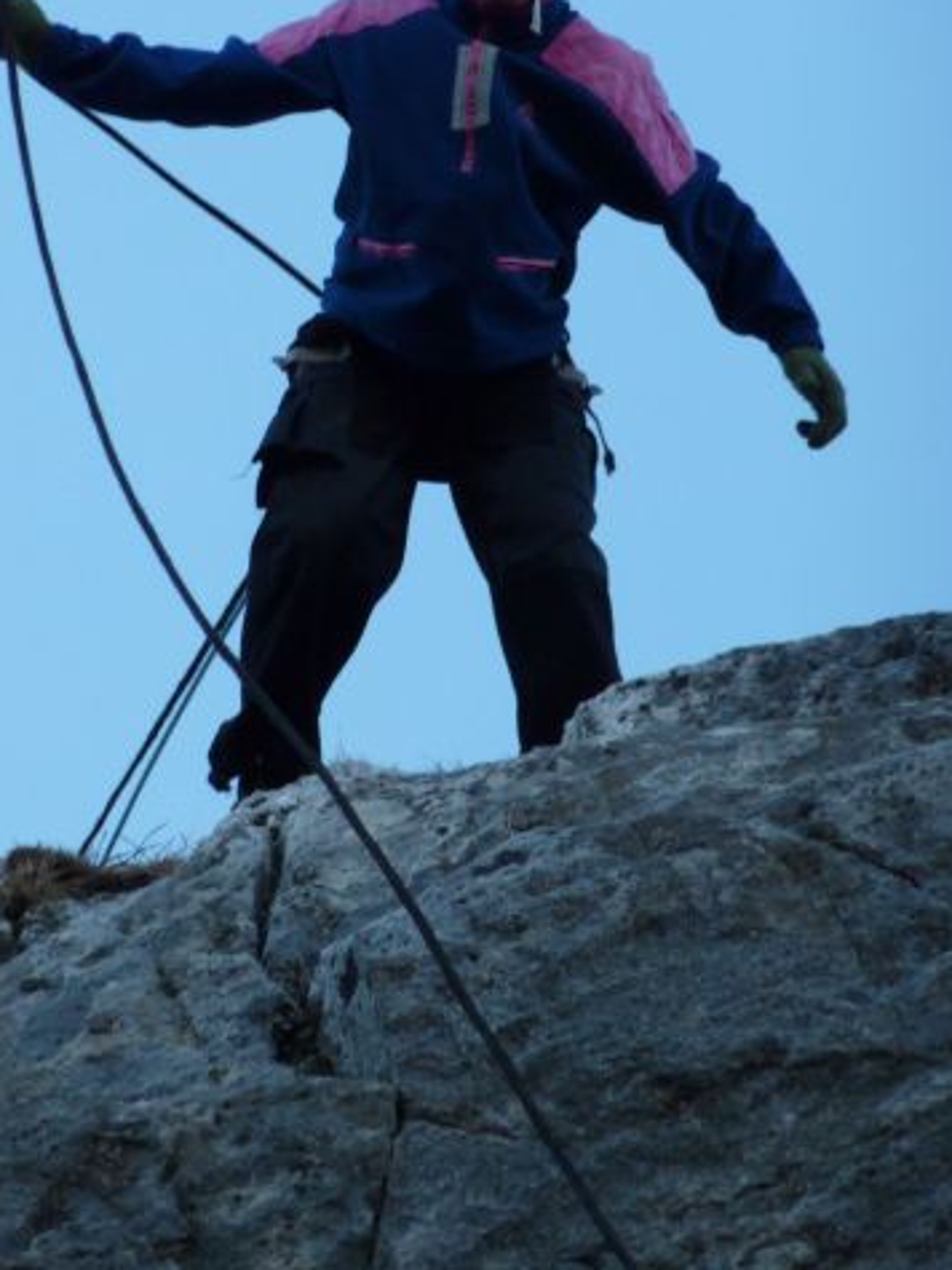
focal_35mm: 379
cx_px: 425
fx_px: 13904
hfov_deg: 3.9
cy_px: 492
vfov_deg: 5.2
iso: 160
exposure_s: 1/320
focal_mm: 49.2
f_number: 4.9
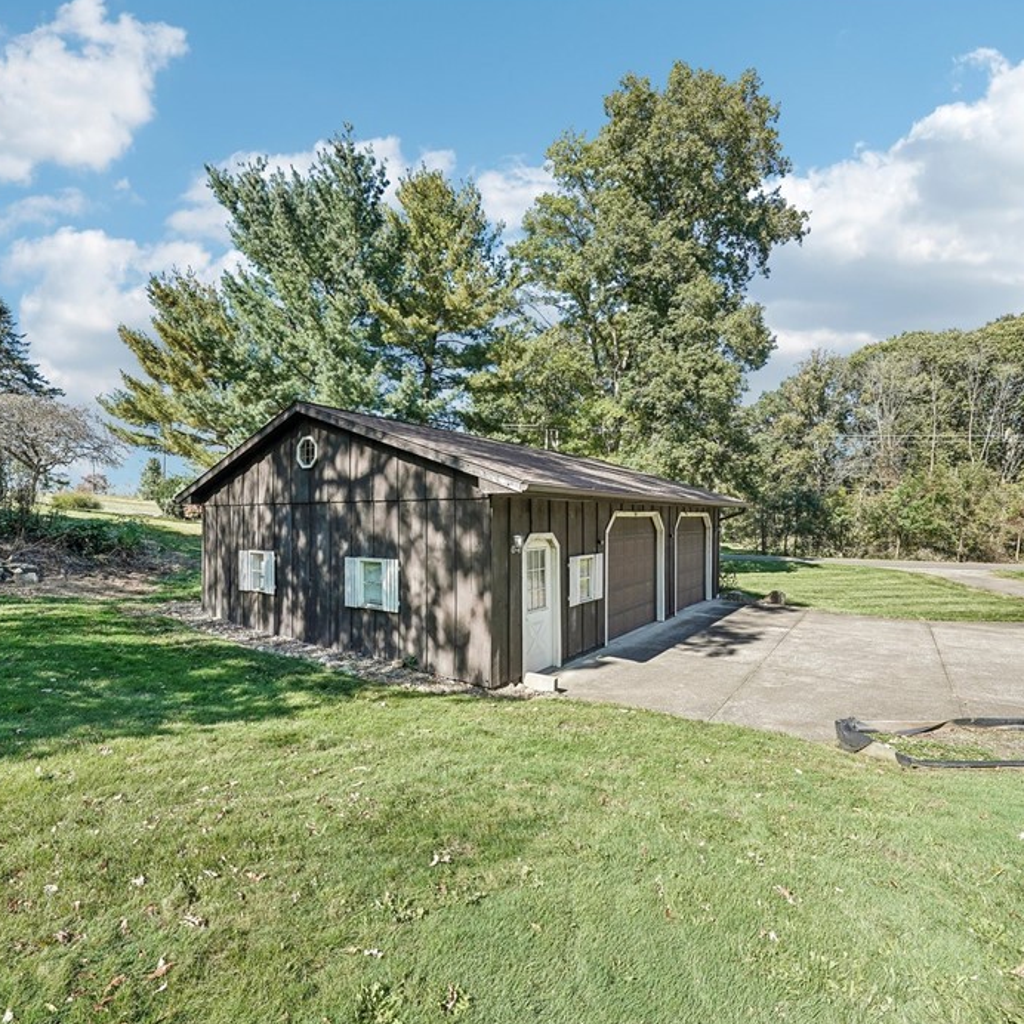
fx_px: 535
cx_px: 479
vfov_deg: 87.4
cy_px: 522
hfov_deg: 87.3
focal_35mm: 16
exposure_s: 1/100
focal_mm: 12
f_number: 8
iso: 100
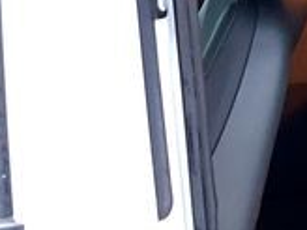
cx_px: 556
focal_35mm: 95
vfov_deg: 15.5
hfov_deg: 17.0
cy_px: 90
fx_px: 843
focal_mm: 4.2
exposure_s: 1/11
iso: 200
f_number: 1.7
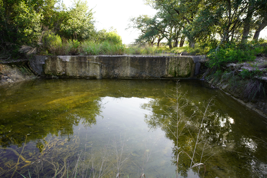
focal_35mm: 18
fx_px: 133
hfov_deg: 90.1
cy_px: 89
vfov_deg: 67.3
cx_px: 134
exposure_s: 1/80
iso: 100
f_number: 4.5
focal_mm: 18
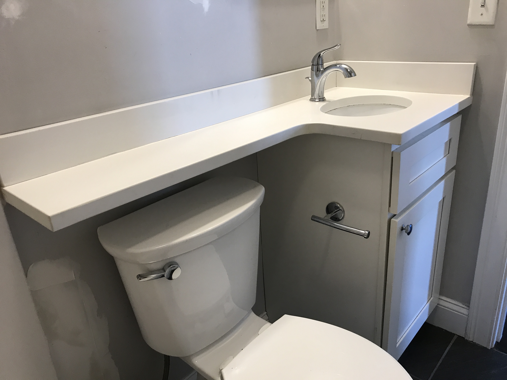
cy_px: 190
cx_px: 254
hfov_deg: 63.4
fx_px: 410
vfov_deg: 49.7
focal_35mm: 28
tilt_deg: -21.9
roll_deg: +4.4
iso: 32
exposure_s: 1/30
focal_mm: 3.99
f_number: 1.8
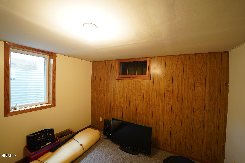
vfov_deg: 81.2
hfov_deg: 104.3
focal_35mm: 14
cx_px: 122
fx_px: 95
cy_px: 82
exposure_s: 1/30
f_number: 2.8
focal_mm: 14
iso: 1250
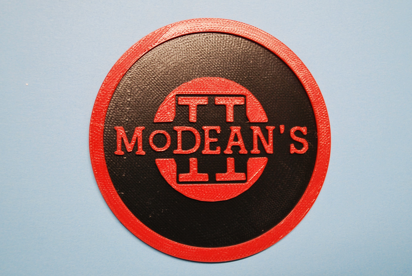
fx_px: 413
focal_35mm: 36
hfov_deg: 53.1
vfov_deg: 37.0
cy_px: 138
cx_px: 206
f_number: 4.2
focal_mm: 24
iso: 360
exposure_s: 1/30
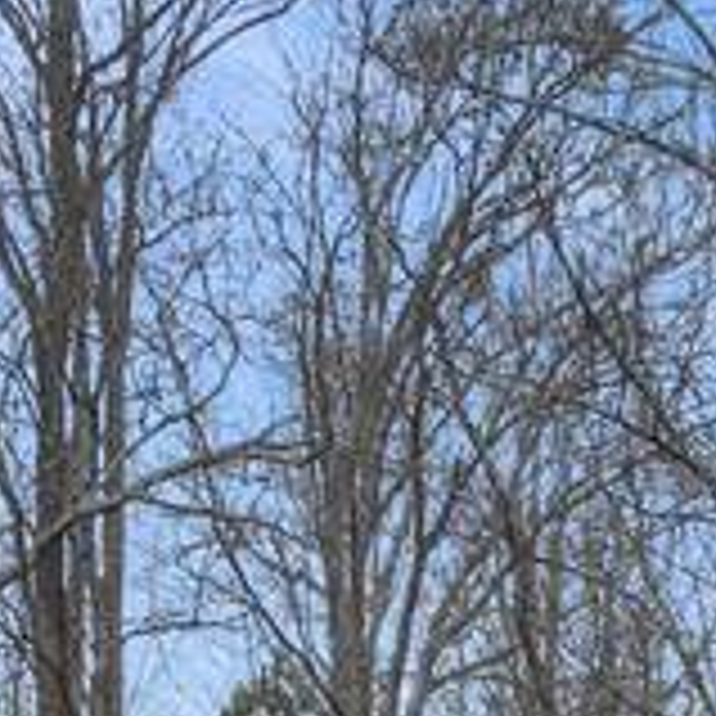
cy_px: 1373
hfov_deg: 10.7
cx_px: 1400
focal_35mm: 150
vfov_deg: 10.8
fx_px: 3510
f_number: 2.8
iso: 100
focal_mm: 8.38
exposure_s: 1/25
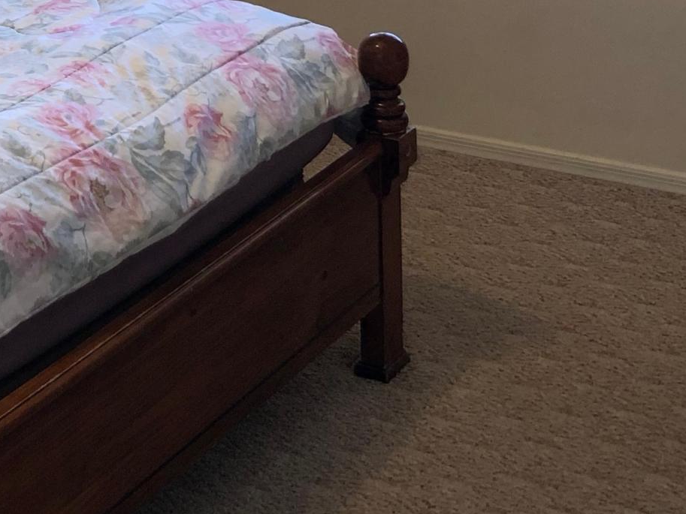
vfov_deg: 15.3
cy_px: -164
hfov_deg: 20.7
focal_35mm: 92
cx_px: 18
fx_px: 1823
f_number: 1.8
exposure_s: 1/24
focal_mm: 4
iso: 40
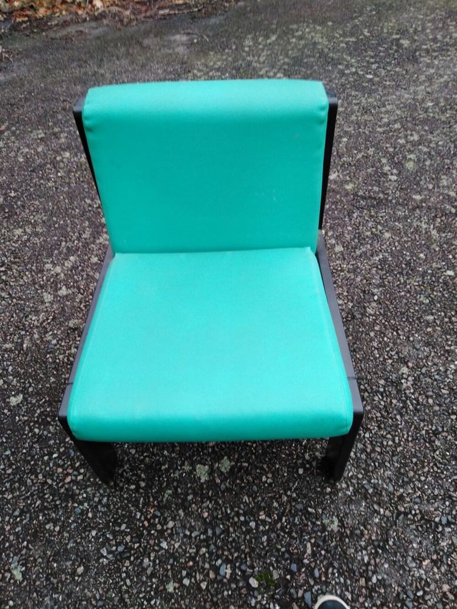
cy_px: 304
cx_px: 228
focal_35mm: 25
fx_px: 440
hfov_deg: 54.9
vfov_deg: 69.4
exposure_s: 1/100
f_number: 2.2
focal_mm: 3.37
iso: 199
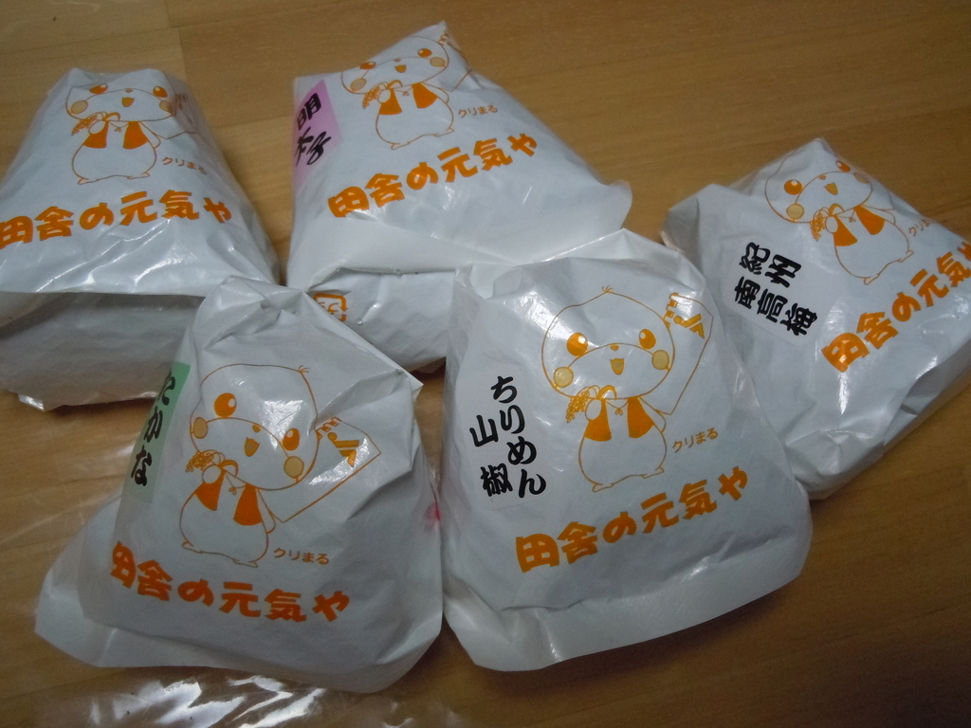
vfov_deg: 42.9
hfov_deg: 55.4
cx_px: 486
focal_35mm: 33
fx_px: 926
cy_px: 364
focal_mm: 5.9
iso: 500
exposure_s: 1/125
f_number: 4
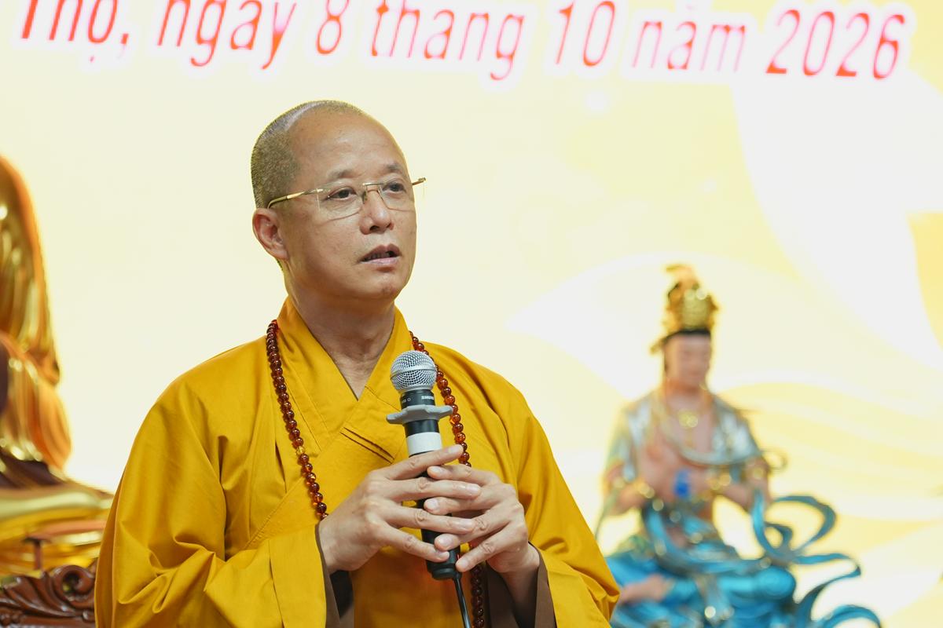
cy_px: 314
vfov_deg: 5.8
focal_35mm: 238
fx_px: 6234
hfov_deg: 8.7
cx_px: 472
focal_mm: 159
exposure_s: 1/125
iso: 1600
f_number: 2.8
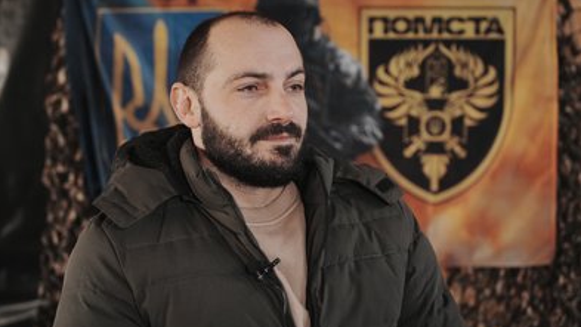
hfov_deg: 32.8
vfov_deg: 18.8
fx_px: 986
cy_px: 144
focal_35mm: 64
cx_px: 293
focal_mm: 60
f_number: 3.2
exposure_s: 1/200
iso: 1600
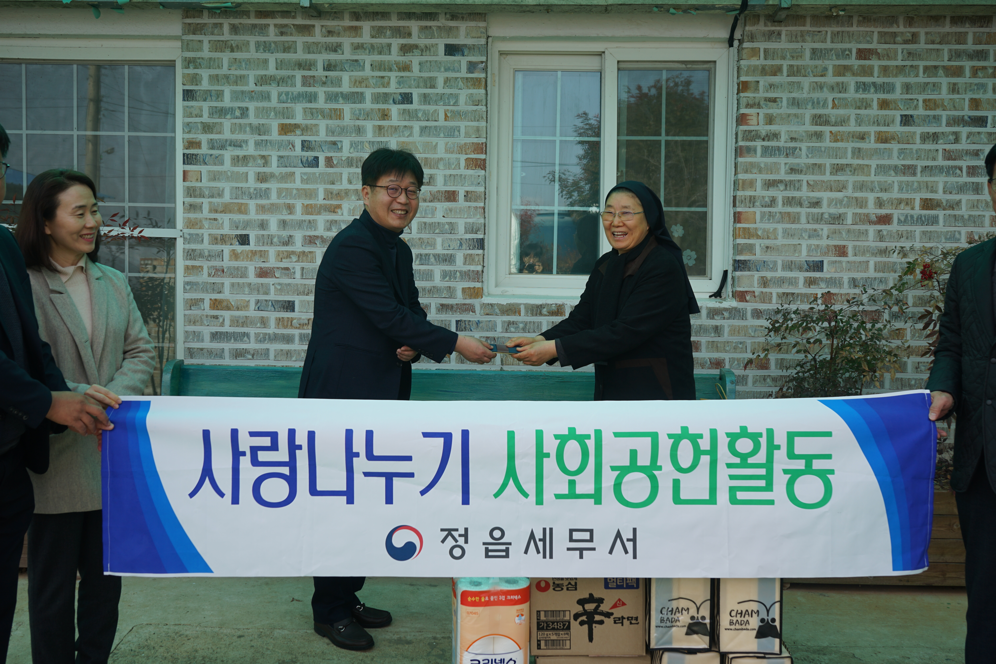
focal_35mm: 36
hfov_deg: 53.1
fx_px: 996
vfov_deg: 36.9
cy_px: 332
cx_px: 498
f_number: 7.1
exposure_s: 1/100
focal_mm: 36
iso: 100
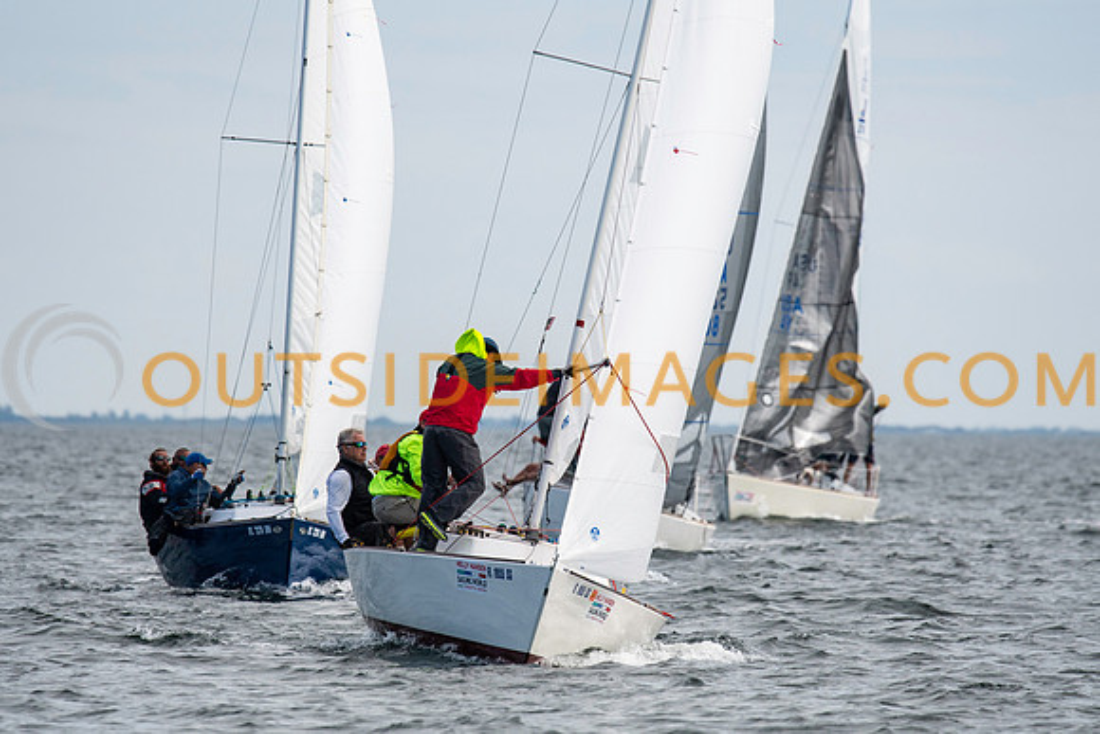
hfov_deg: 4.5
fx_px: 14060
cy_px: 367
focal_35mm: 460
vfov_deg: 3.0
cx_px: 550
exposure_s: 1/4000
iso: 320
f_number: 5
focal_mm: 300
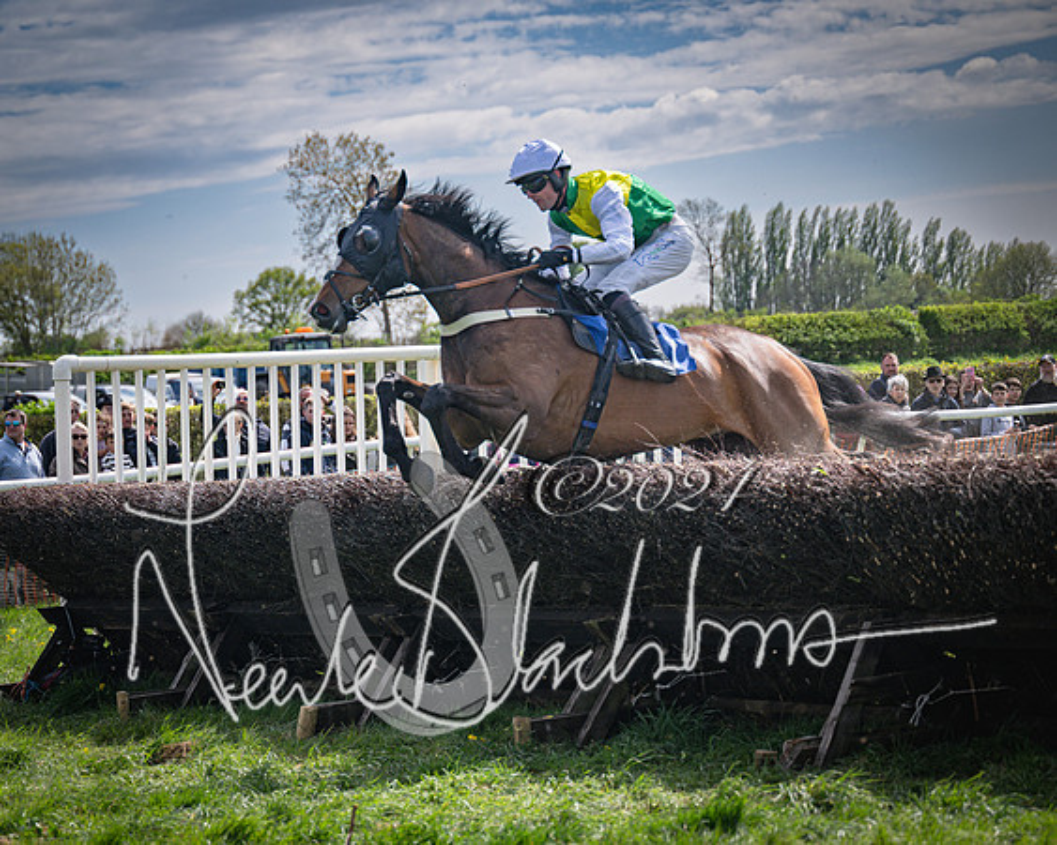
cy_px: 463
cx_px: 354
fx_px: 3975
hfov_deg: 15.1
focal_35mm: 127
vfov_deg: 12.1
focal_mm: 98
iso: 200
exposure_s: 1/2500
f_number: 4
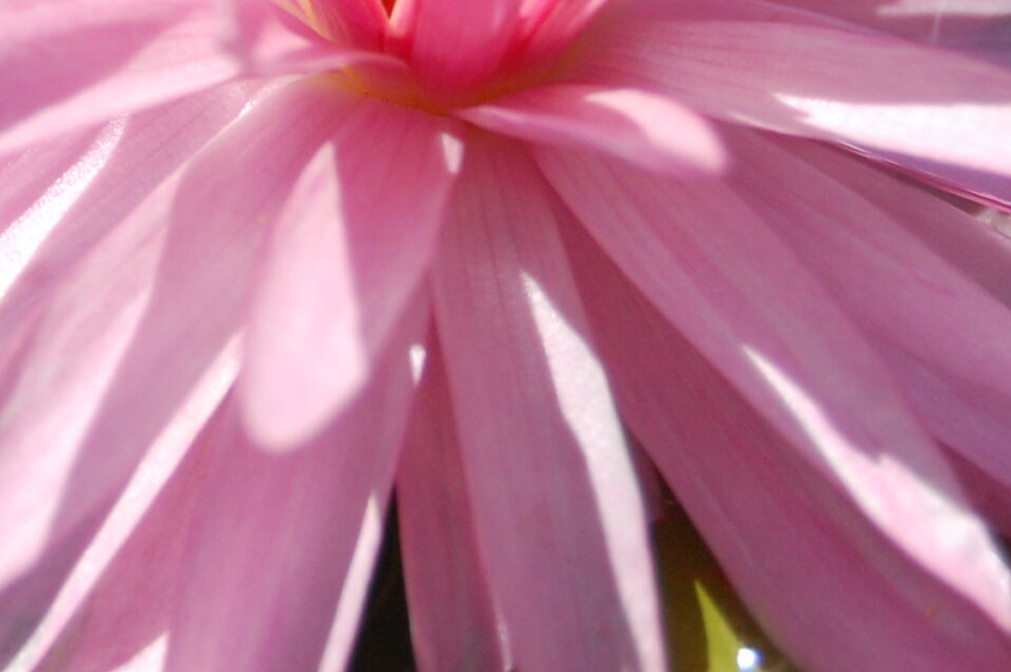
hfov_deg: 12.1
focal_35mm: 169
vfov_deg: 8.1
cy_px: -55
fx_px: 4741
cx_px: 185
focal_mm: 42
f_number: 5.3
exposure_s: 1/4000
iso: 800
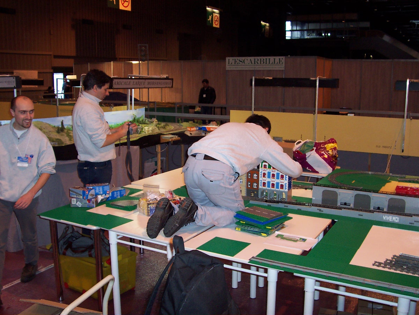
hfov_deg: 50.1
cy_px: 158
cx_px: 210
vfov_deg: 38.7
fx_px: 448
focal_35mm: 37
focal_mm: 5.6
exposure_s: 1/60
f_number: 2.8
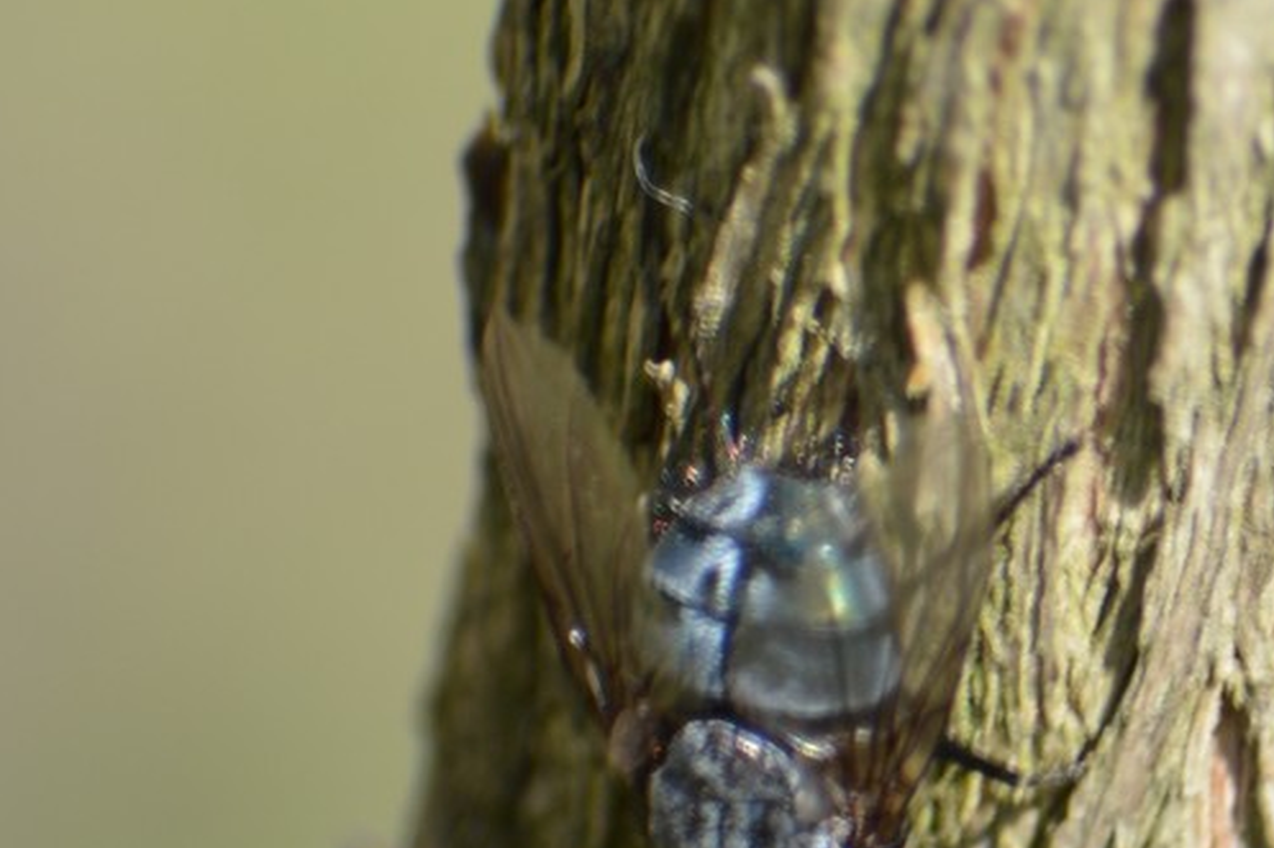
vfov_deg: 1.6
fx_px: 30741
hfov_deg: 2.4
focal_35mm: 869
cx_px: 736
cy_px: 753
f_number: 8
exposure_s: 1/125
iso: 140
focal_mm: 300
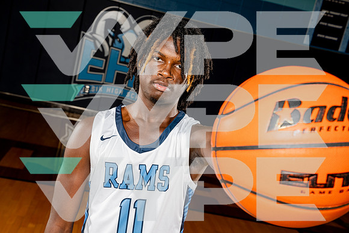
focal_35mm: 50
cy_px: 116
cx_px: 173
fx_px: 489
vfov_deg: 26.8
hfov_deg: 39.3
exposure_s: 1/250
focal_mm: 49
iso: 500
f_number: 8
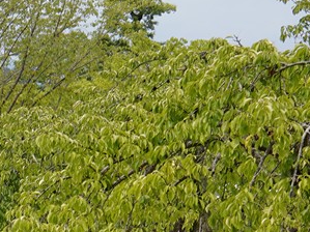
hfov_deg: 8.2
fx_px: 2014
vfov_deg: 6.4
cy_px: 513
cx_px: -391
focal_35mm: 225
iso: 100
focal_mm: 35
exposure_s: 1/100
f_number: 10
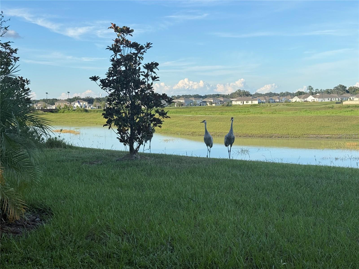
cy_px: 134
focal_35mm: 48
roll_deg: +1.6
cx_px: 180
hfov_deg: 39.7
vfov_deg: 30.3
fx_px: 498
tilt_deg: -2.9
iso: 80
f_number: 1.78
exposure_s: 1/1980
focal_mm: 6.76
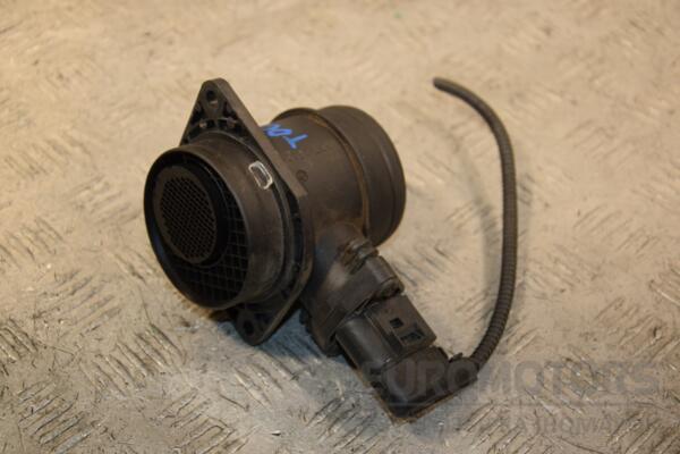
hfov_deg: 31.9
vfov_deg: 21.6
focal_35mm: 63
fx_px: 1190
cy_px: 227
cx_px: 340
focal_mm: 42
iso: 800
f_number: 5
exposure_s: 1/200
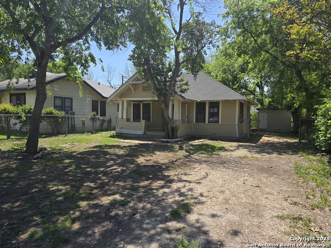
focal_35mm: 23
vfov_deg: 58.9
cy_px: 124
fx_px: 220
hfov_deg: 73.9
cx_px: 166
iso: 12
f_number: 1.7
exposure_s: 1/452
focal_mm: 6.3
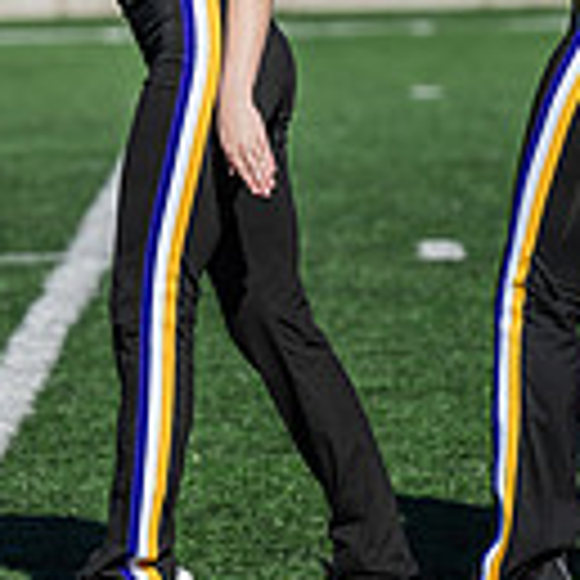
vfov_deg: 3.8
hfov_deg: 3.8
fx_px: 8701
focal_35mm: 459
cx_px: 544
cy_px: 151
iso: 80
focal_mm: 120
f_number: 3.2
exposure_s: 1/1600
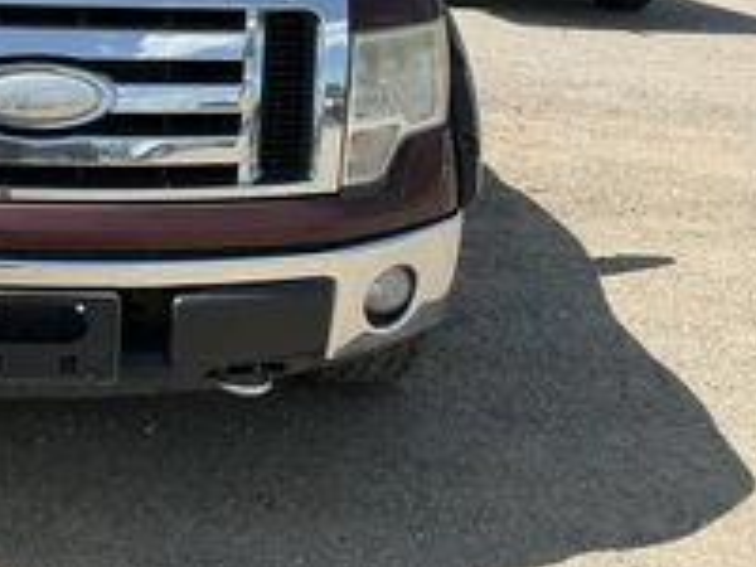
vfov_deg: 25.0
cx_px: 11
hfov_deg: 31.9
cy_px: 11
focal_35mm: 56
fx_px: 1223
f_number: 1.8
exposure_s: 1/1377
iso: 25
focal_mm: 3
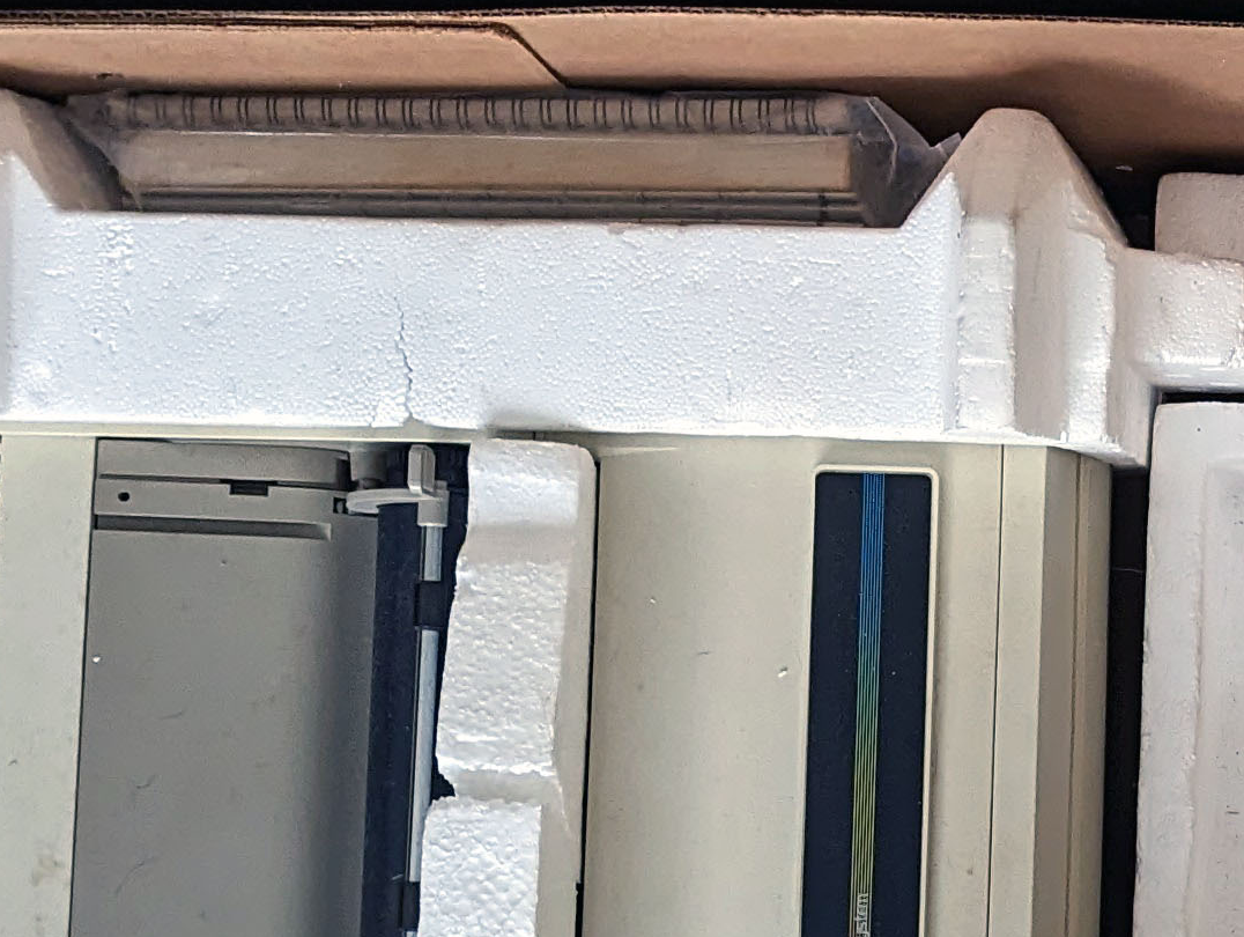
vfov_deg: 16.2
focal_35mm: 91
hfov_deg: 20.1
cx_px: 1513
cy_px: 673
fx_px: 3275
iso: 354
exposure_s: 1/24.7
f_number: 1.85
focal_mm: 6.81
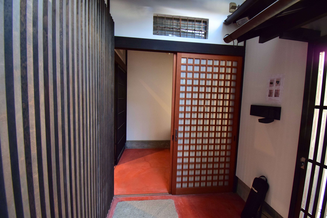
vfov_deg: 77.4
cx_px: 164
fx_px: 136
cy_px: 109
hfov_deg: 100.4
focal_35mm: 15
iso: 1600
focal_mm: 10
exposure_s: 1/20
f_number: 6.7
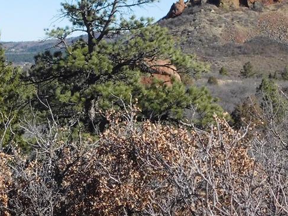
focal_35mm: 124
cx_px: 43
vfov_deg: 11.9
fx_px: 1031
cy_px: 93
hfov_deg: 15.7
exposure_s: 1/1250
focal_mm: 10.4
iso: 800
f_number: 8
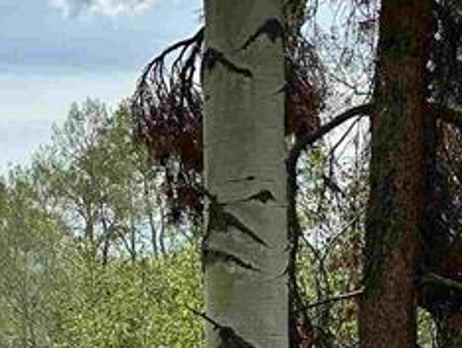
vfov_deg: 13.9
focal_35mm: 105
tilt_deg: -1.9
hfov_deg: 17.0
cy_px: 332
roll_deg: +1.5
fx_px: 1403
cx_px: -229
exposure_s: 1/5525
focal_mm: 6.86
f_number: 1.78
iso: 80
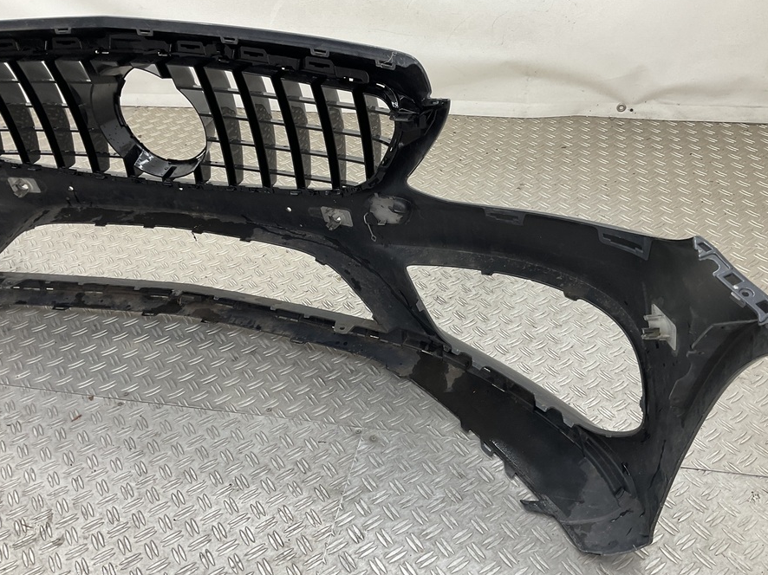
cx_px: 382
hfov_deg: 55.4
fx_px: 732
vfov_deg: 42.9
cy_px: 290
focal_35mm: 33
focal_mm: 3
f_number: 1.8
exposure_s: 1/100
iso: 40
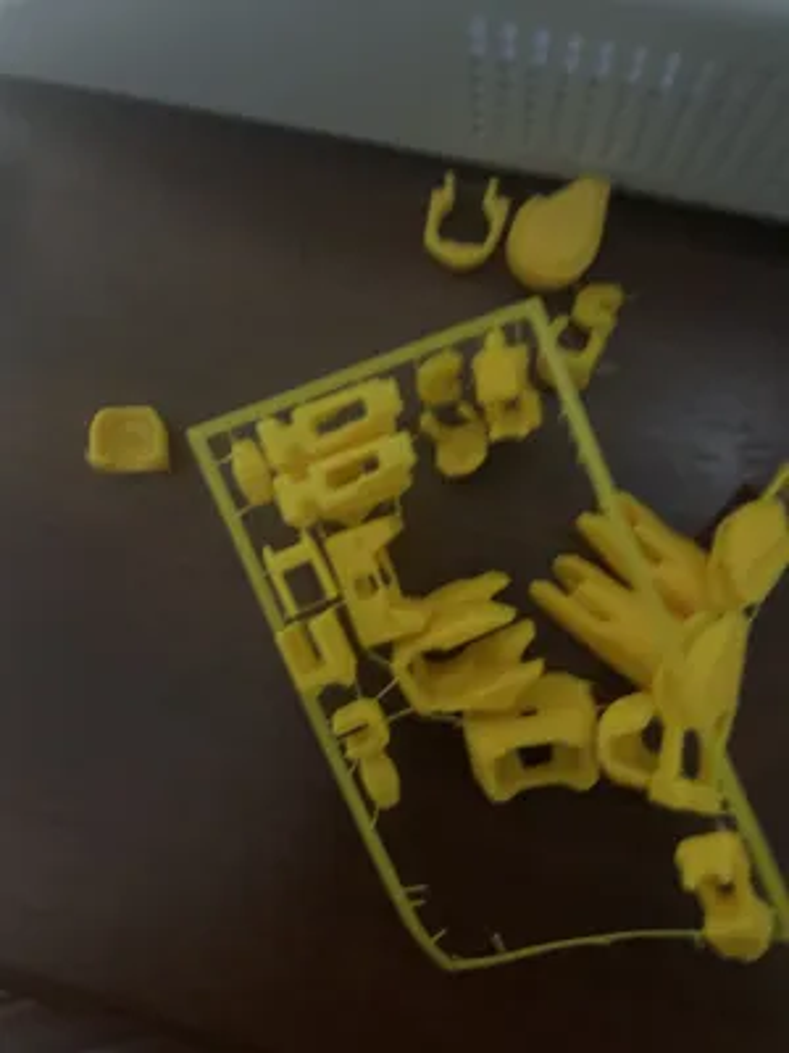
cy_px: 526
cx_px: 394
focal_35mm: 26
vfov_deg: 67.3
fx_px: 790
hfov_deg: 53.1
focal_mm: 4.2
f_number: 1.6
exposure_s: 1/40
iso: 400
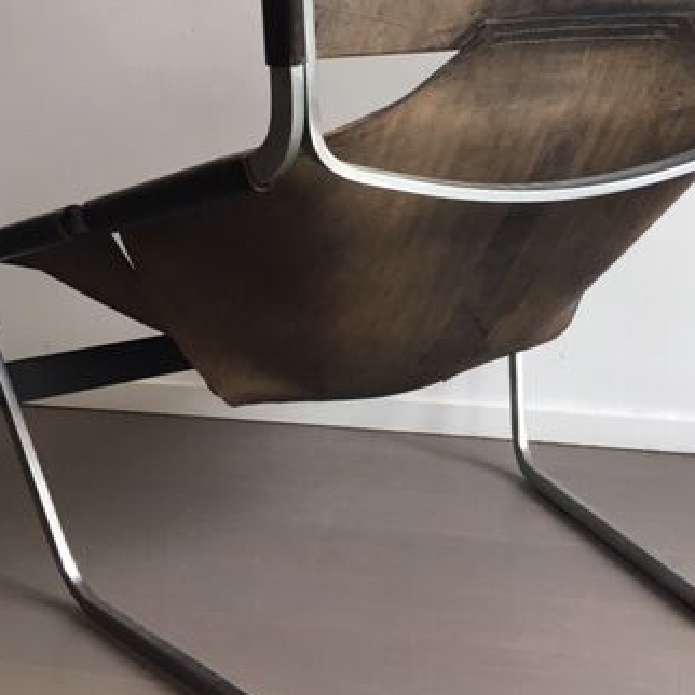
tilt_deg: -10.8
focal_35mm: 51
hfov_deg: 33.2
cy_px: 201
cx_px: 436
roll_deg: -0.5
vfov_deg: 32.9
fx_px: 1158
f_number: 2.2
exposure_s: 1/33
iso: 80
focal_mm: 4.15
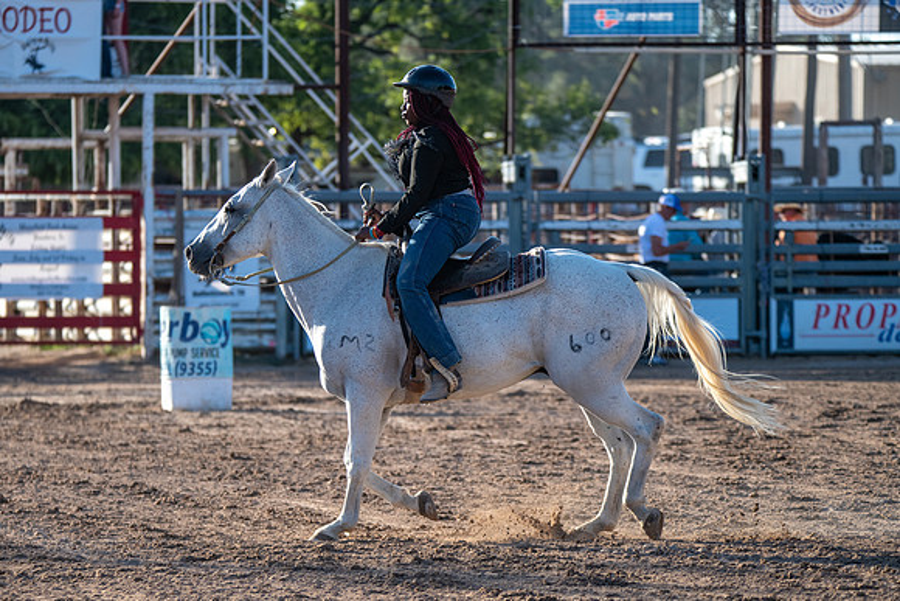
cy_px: 303
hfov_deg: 6.8
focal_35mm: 305
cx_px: 372
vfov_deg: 4.5
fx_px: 7622
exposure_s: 1/1250
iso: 500
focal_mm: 260
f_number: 5.6
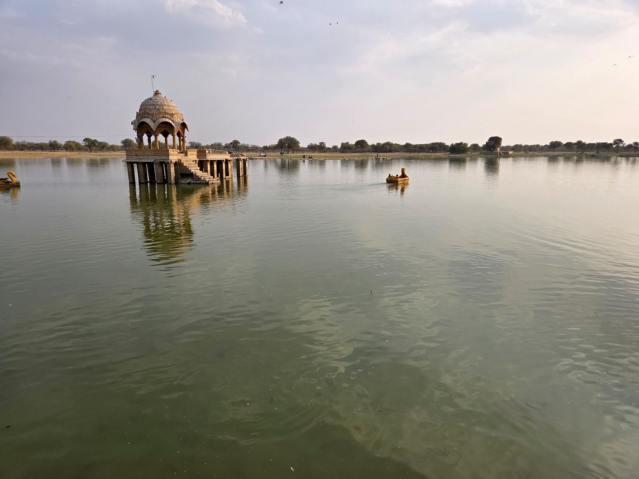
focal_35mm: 23
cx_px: 320
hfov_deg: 73.9
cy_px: 240
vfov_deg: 58.9
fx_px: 425
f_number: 1.8
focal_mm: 5.4
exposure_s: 1/3559
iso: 80
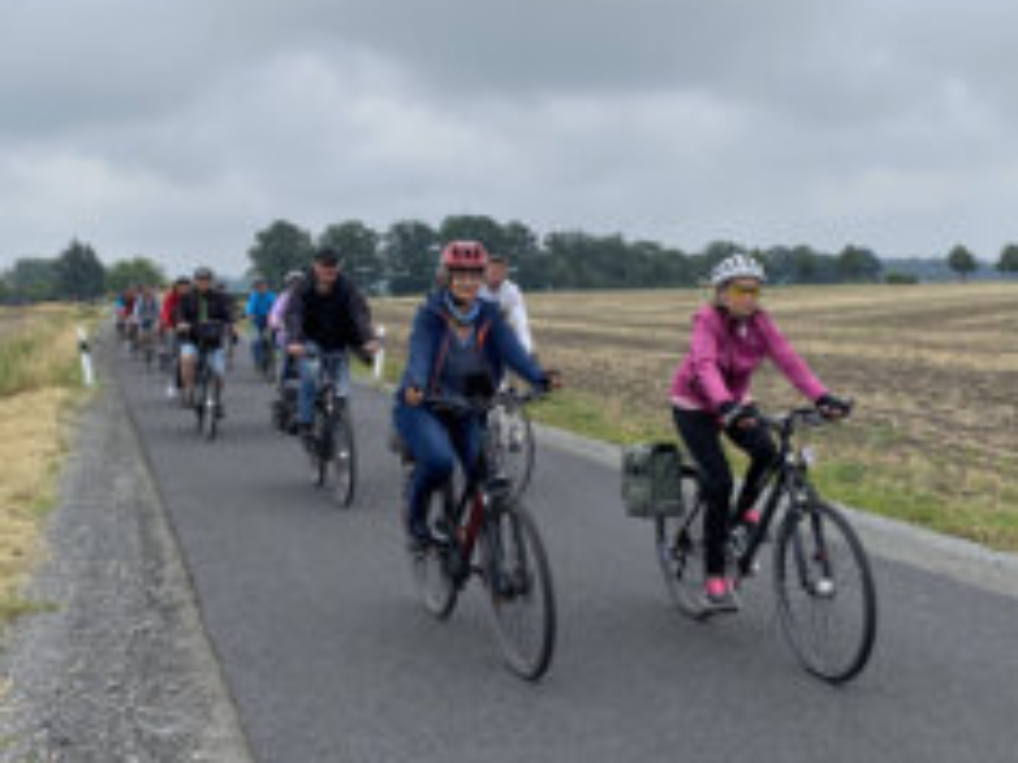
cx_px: 518
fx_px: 1294
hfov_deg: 42.9
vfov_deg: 32.8
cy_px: 310
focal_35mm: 44
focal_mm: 4.2
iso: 32
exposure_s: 1/2755
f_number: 1.8
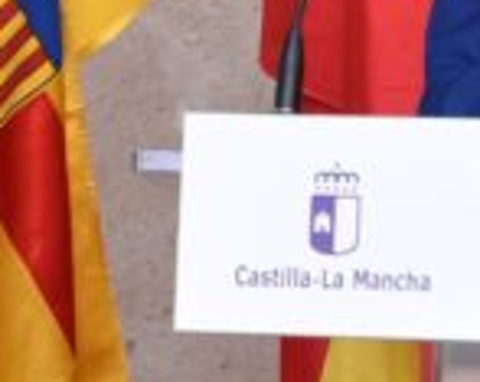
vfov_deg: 2.3
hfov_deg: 2.9
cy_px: -230
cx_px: -36
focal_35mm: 664
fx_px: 9414
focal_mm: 135
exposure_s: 1/160
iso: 800
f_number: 11
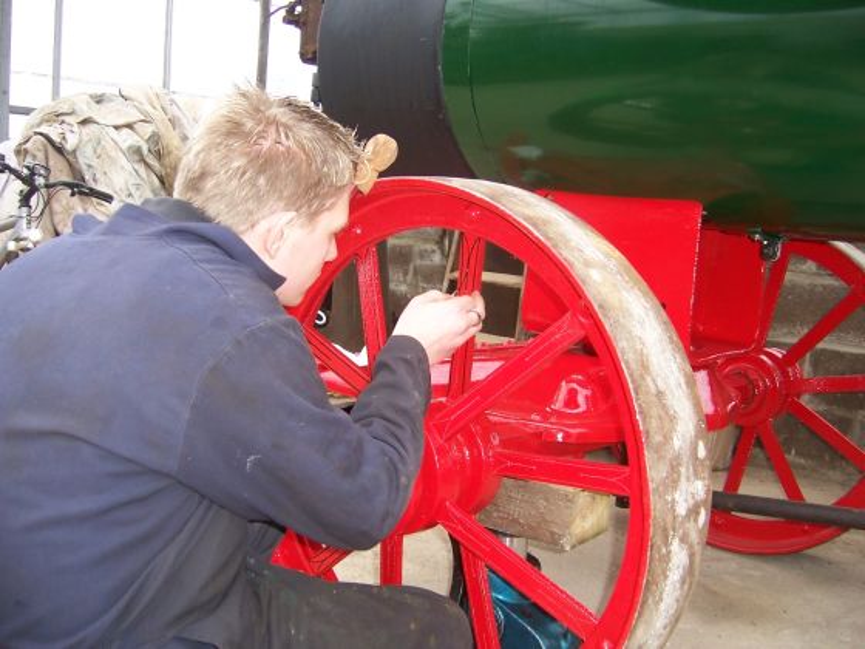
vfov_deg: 39.7
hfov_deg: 51.4
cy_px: 324
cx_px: 432
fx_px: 900
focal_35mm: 36
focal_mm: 6
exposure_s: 1/60
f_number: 3
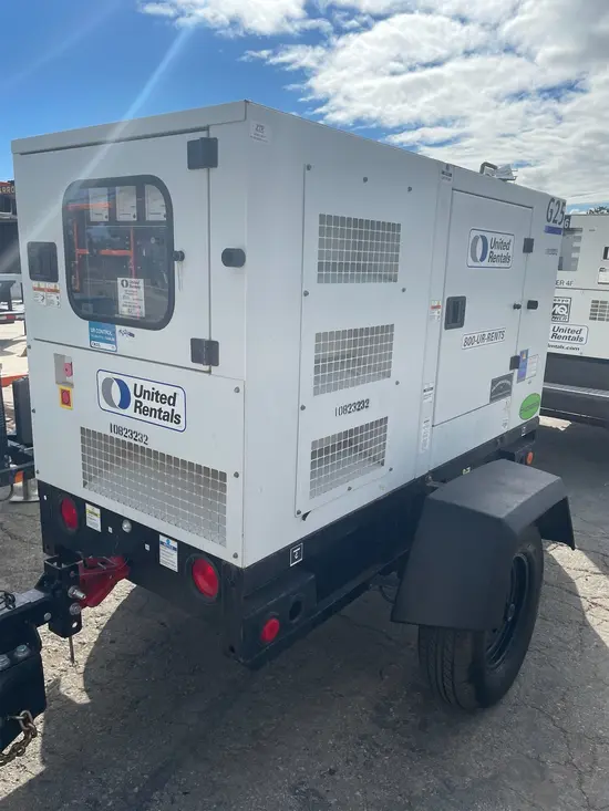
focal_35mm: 26
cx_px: 304
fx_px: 610
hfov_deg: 53.1
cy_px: 406
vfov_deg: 67.3
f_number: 1.6
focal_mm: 4.2
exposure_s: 1/5556
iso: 50
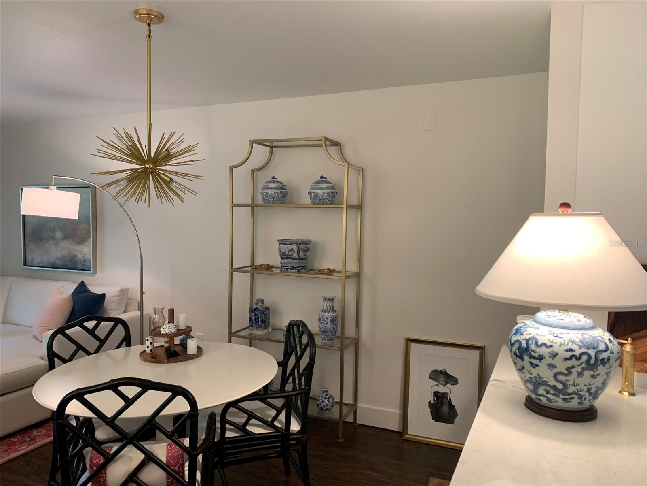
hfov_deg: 67.3
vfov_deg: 53.1
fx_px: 486
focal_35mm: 26
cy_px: 243
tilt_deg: -1.9
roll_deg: -0.1
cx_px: 324
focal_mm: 4.25
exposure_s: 1/60
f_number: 1.8
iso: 125
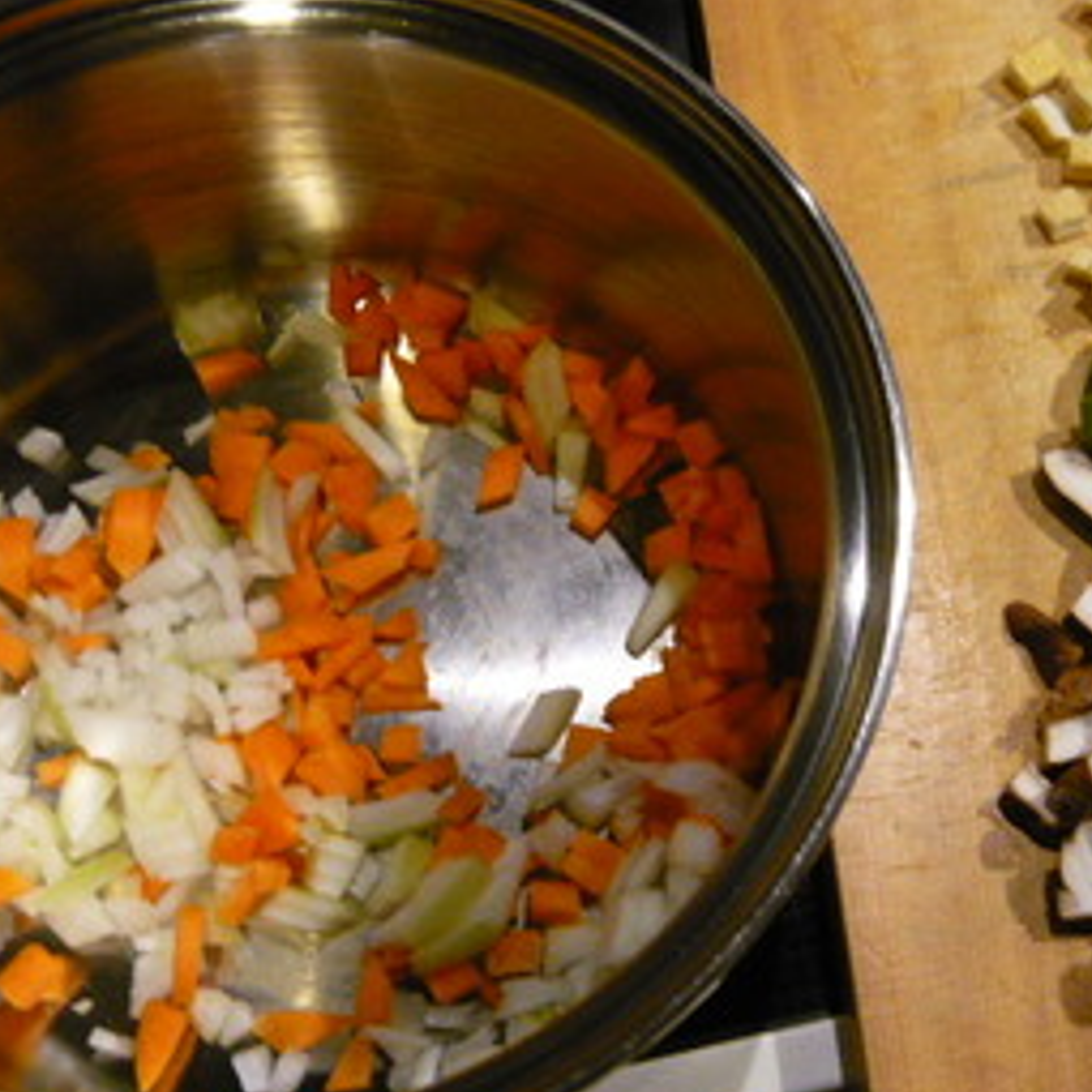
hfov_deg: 35.1
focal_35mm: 48
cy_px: 563
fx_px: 1713
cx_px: 707
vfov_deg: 35.4
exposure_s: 1/8
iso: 400
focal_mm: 5.5
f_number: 2.8
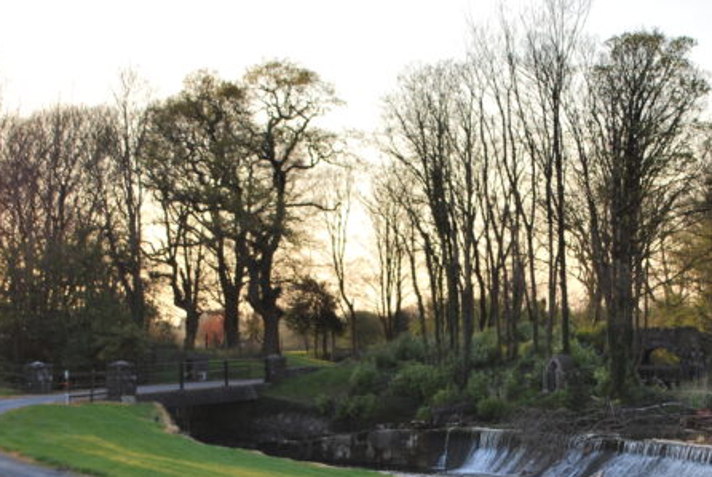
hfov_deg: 26.3
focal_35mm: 77
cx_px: 428
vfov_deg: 17.7
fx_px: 1523
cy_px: 332
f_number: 4.8
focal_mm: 29
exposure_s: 1/200
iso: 100
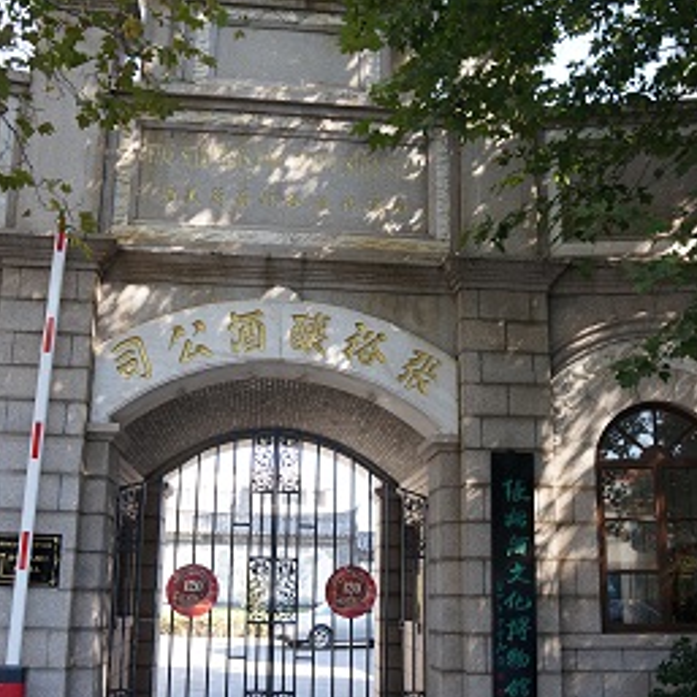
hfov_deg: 44.2
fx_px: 858
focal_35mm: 38
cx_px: 354
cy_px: 401
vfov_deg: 44.1
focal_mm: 19
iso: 100
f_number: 4
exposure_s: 1/60
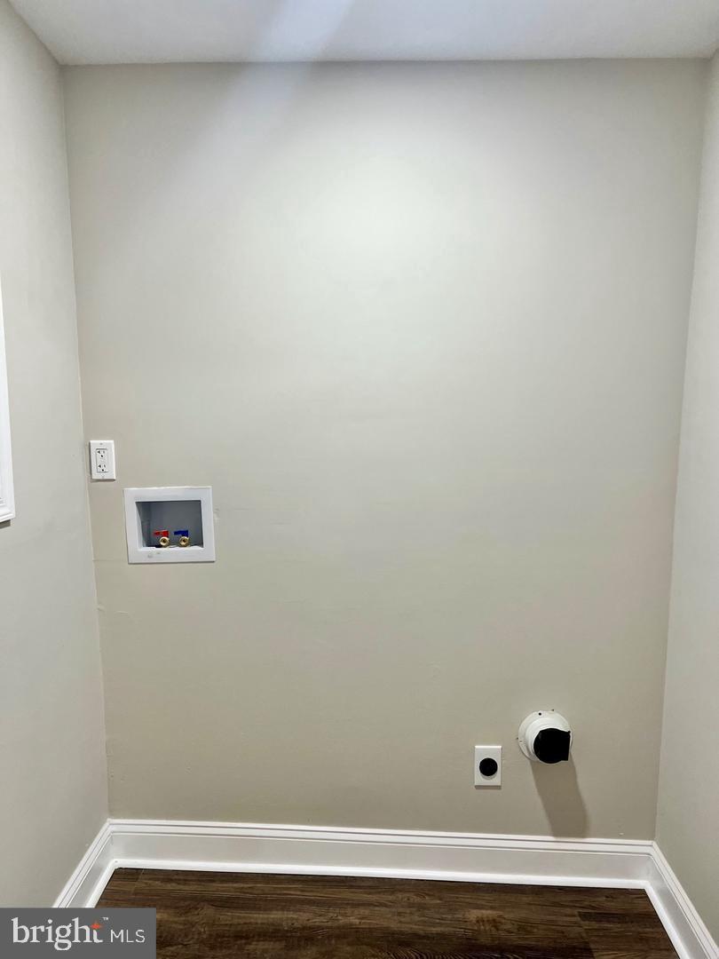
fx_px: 720
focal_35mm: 26
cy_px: 480
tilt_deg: -7.2
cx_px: 360
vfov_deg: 67.3
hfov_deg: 53.1
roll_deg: +0.5
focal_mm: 5.7
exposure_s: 1/120
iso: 125
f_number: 1.5
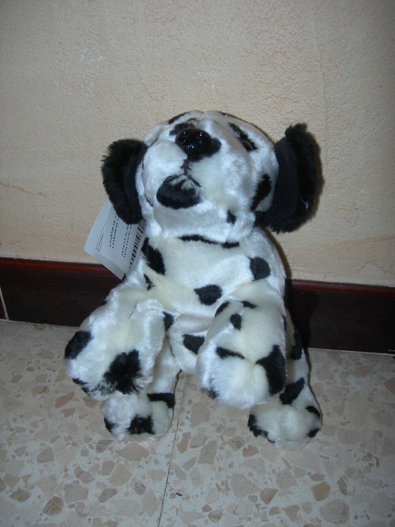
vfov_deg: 49.0
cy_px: 264
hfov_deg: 37.7
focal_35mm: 38
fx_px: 578
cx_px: 198
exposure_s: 1/60.1
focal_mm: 7.8
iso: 50
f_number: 2.8
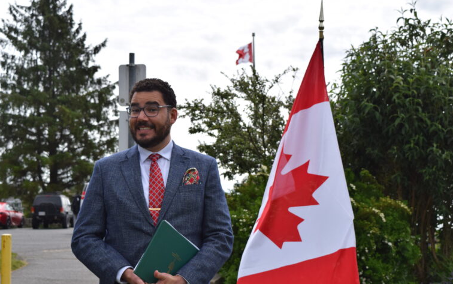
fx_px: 729
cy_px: 147
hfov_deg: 34.5
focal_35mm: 59
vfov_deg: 22.0
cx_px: 225
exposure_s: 1/1600
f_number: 7.1
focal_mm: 38
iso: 400
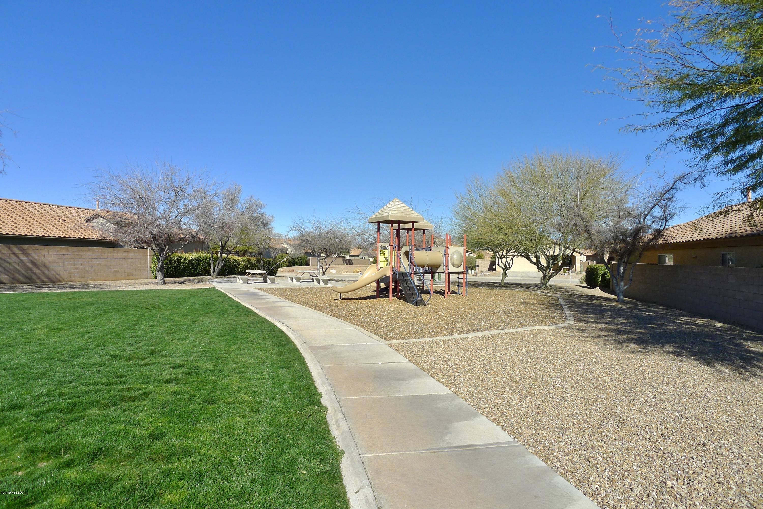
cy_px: 254
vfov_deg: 53.2
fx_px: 509
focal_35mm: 24
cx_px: 382
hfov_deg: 73.7
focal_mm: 5.1
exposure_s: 1/1000
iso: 80
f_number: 4
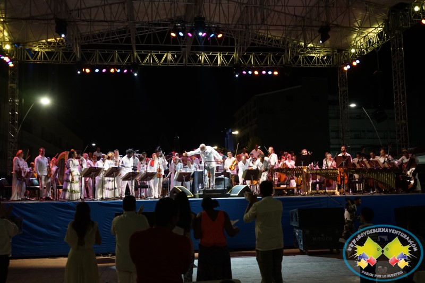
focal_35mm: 37
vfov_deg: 35.9
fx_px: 437
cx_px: 212
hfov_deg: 51.9
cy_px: 142
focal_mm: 37
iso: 2500
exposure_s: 1/200
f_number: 4
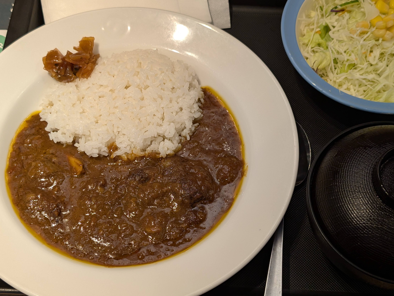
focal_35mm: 49
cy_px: 148
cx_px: 197
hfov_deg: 38.9
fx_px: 559
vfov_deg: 29.7
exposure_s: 1/85.4
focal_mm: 6.9
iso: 28
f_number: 1.68
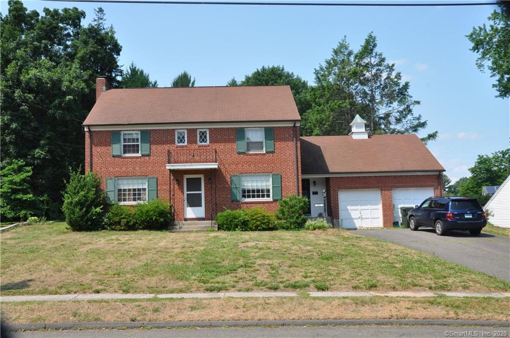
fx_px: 530
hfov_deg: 51.4
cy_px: 169
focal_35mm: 38
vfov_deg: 35.4
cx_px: 255
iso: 200
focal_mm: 25
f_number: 13
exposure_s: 1/160
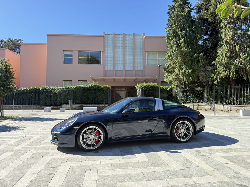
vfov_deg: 56.8
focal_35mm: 24
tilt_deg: +1.6
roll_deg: -0.1
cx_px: 125
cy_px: 94
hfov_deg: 71.6
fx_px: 173
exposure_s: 1/742
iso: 100
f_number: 1.78
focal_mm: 6.76
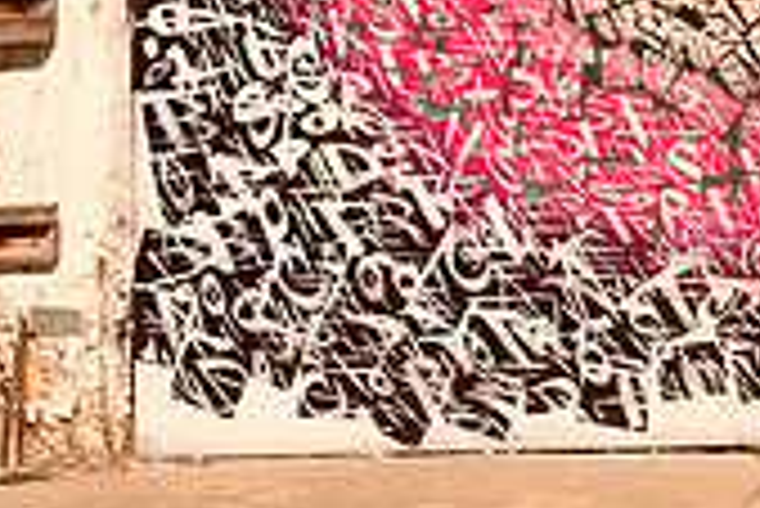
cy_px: -294
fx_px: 3486
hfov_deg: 12.2
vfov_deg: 8.1
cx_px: 823
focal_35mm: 165
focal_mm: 32
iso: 400
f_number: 22
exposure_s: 1/400
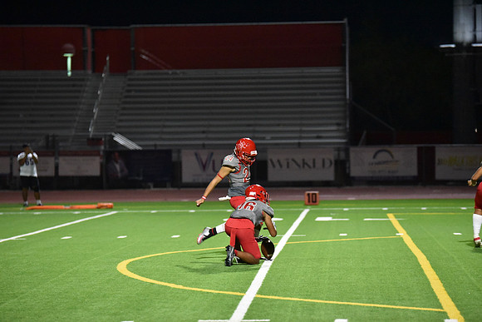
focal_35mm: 165
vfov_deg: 8.3
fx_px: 2210
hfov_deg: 12.4
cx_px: 241
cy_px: 161
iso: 10000
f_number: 2.8
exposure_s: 1/1000
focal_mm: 165
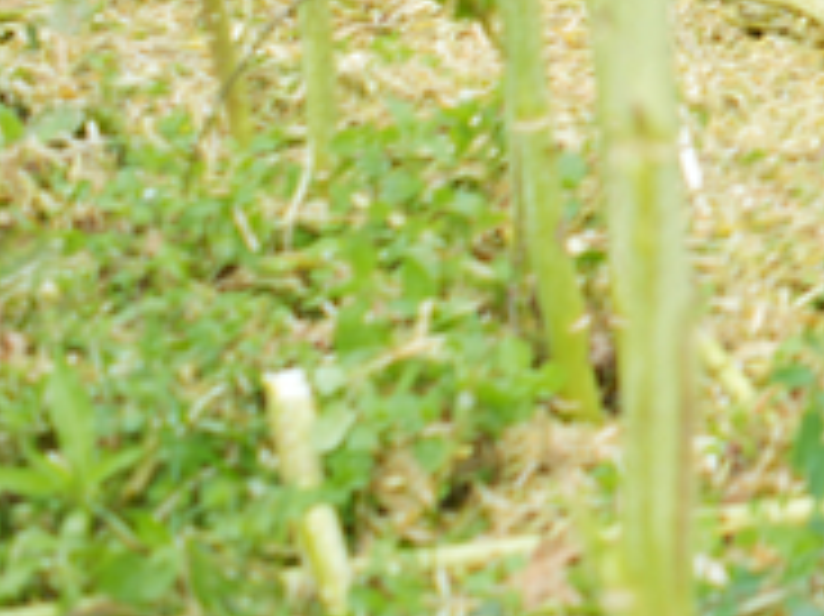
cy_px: -492
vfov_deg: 7.9
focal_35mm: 181
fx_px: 4306
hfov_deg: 10.2
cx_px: 1580
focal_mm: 40
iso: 100
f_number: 3.5
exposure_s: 1/640
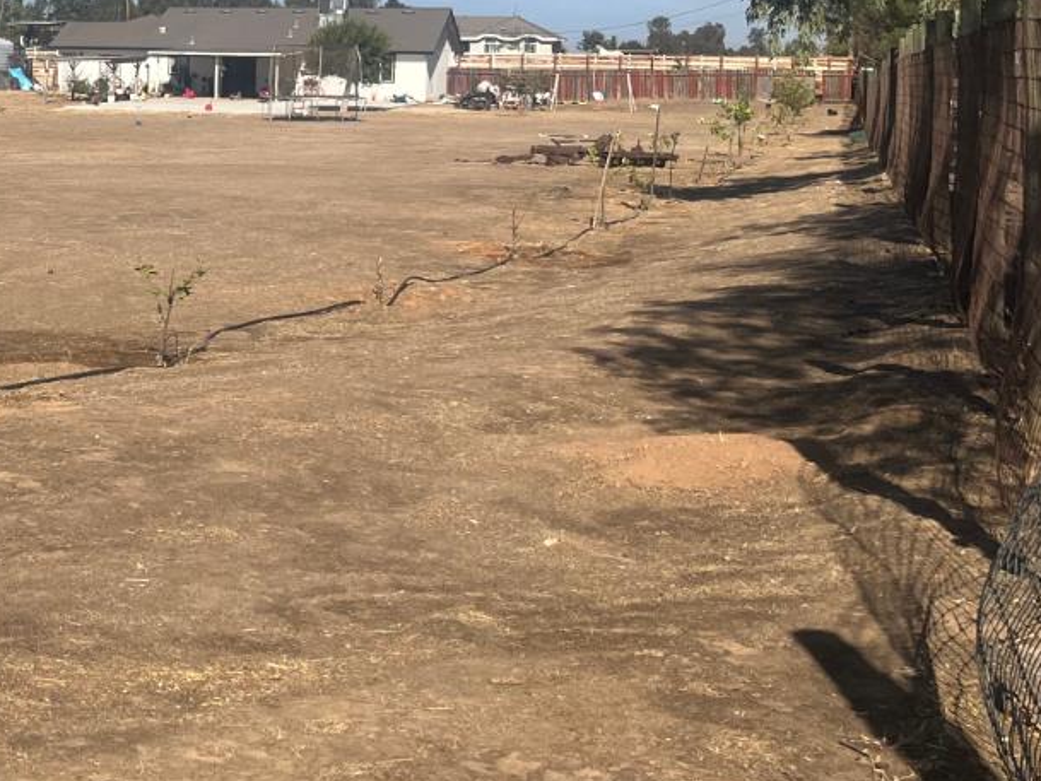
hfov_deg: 27.6
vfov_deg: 22.6
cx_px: -108
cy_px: 136
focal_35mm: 64
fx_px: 1925
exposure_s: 1/4651
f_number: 1.6
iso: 50
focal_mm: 5.1
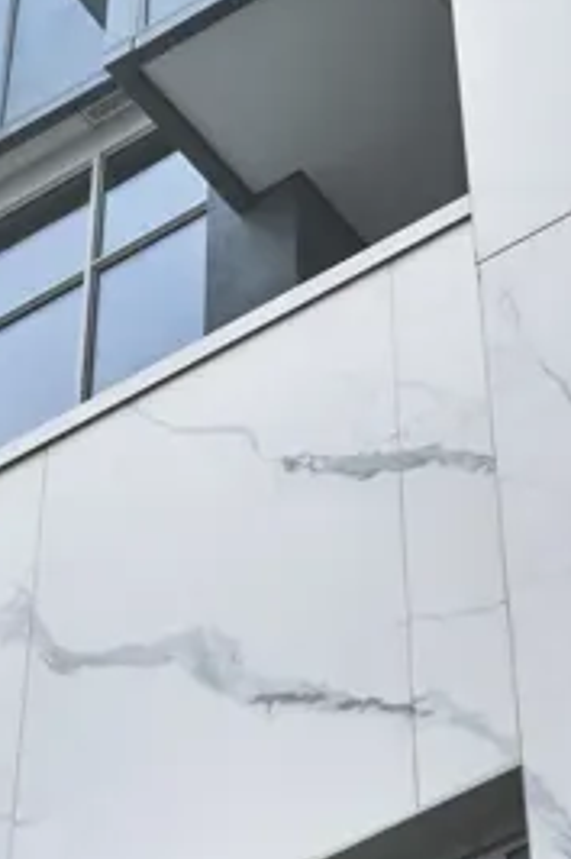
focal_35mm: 126
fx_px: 3001
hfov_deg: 10.8
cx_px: 100
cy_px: -617
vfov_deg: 14.6
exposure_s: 1/100
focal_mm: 31
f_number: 10
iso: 100
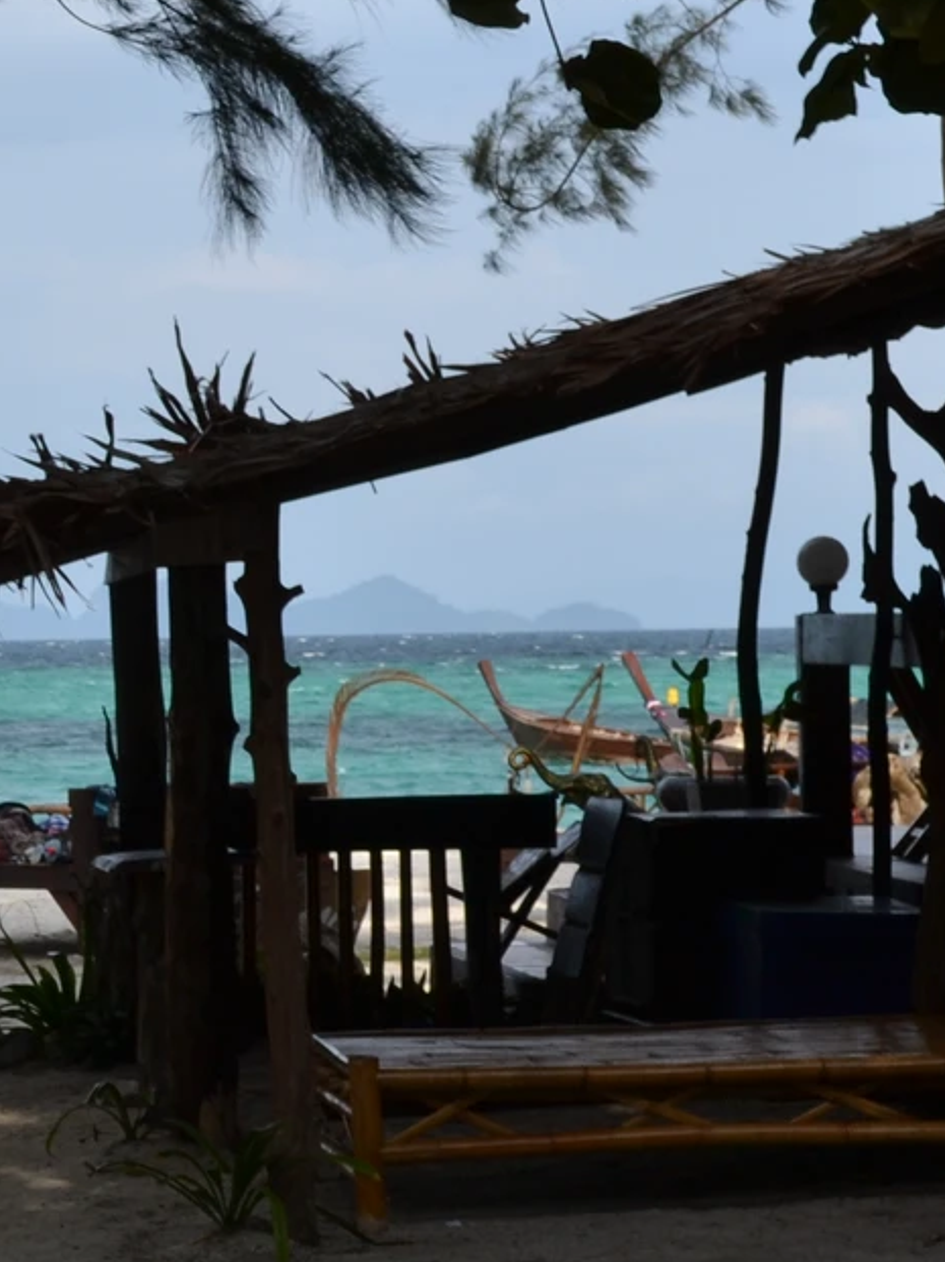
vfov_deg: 12.5
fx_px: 5757
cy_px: 714
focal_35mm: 158
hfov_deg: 9.2
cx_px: -443
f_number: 9
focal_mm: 34
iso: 100
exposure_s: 1/200
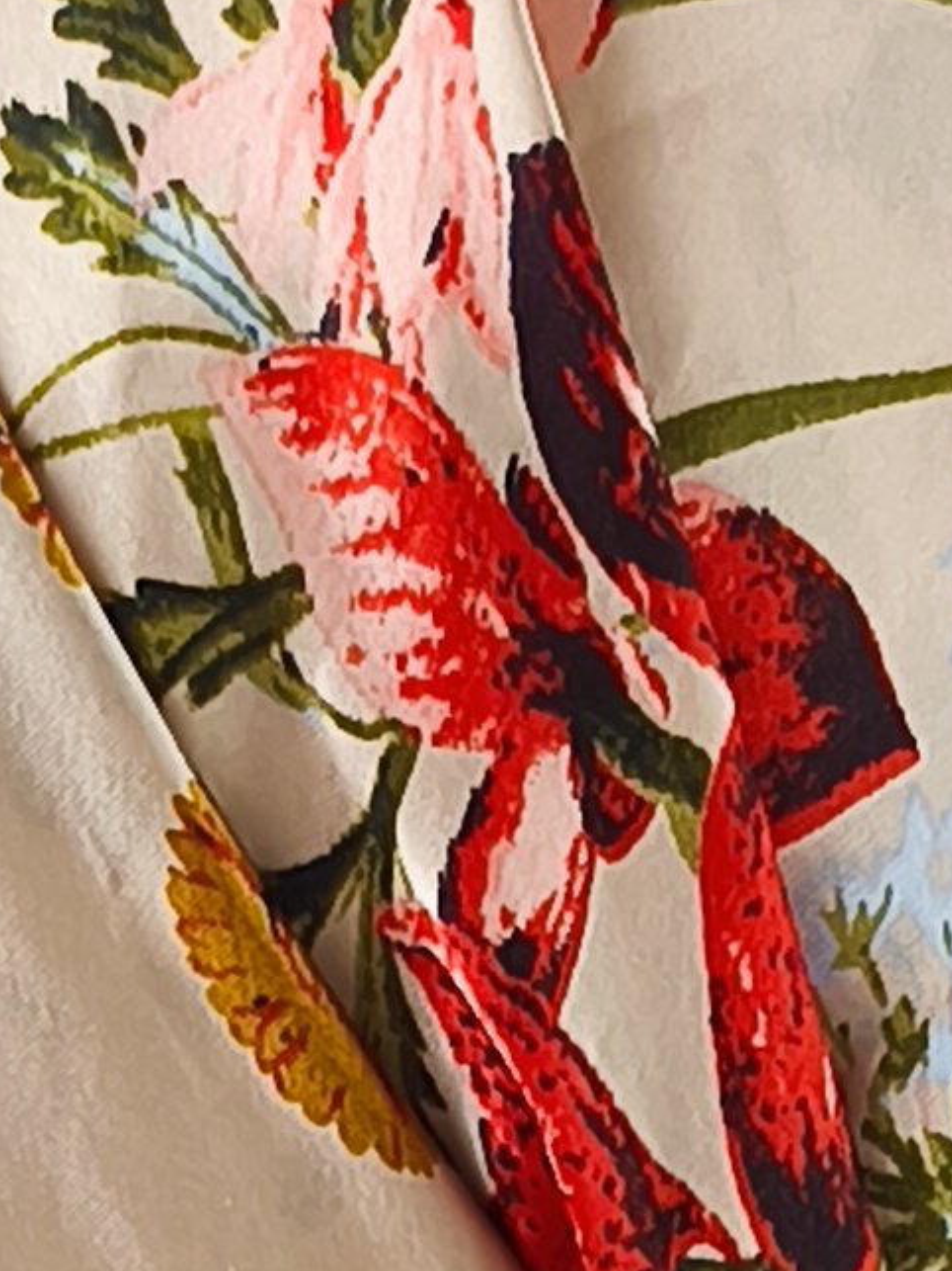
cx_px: 458
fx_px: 7446
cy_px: 3032
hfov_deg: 7.3
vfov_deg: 8.8
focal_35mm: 203
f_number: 1.65
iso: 50
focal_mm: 6.14
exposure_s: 1/80
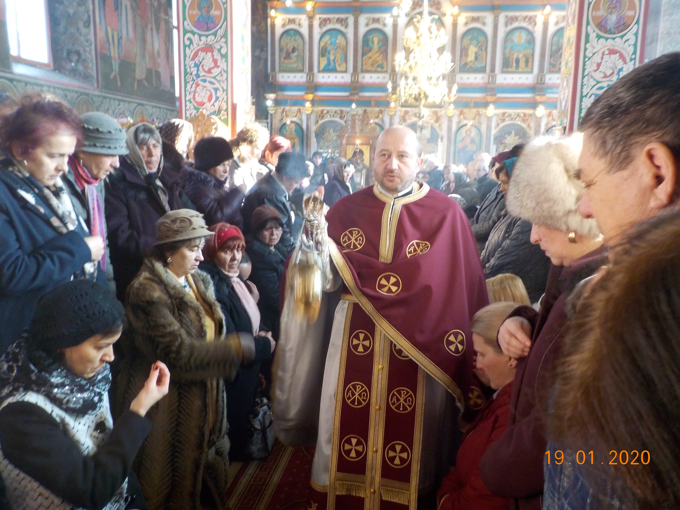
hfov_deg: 60.0
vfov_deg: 46.8
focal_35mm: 30
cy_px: 255
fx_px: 589
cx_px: 340
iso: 250
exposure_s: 1/30
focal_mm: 4.1
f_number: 3.3
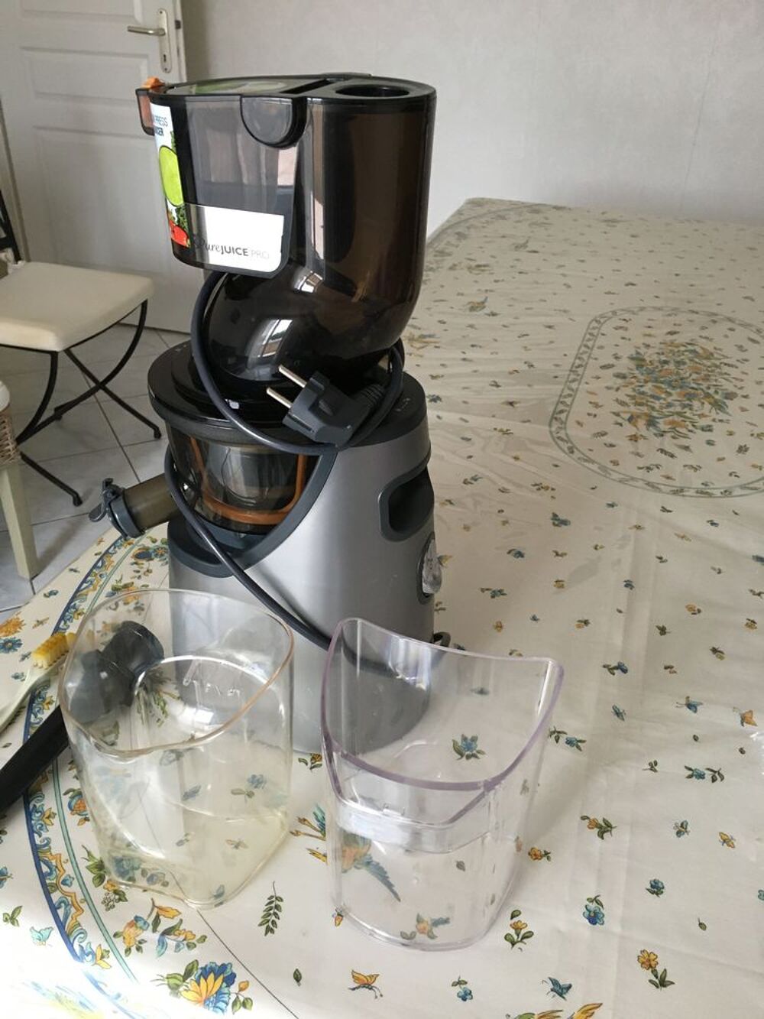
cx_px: 382
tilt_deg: -31.4
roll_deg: -2.4
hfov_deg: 48.2
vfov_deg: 61.7
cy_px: 510
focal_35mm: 29
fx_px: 853
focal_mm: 4.15
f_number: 2.2
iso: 200
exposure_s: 1/33
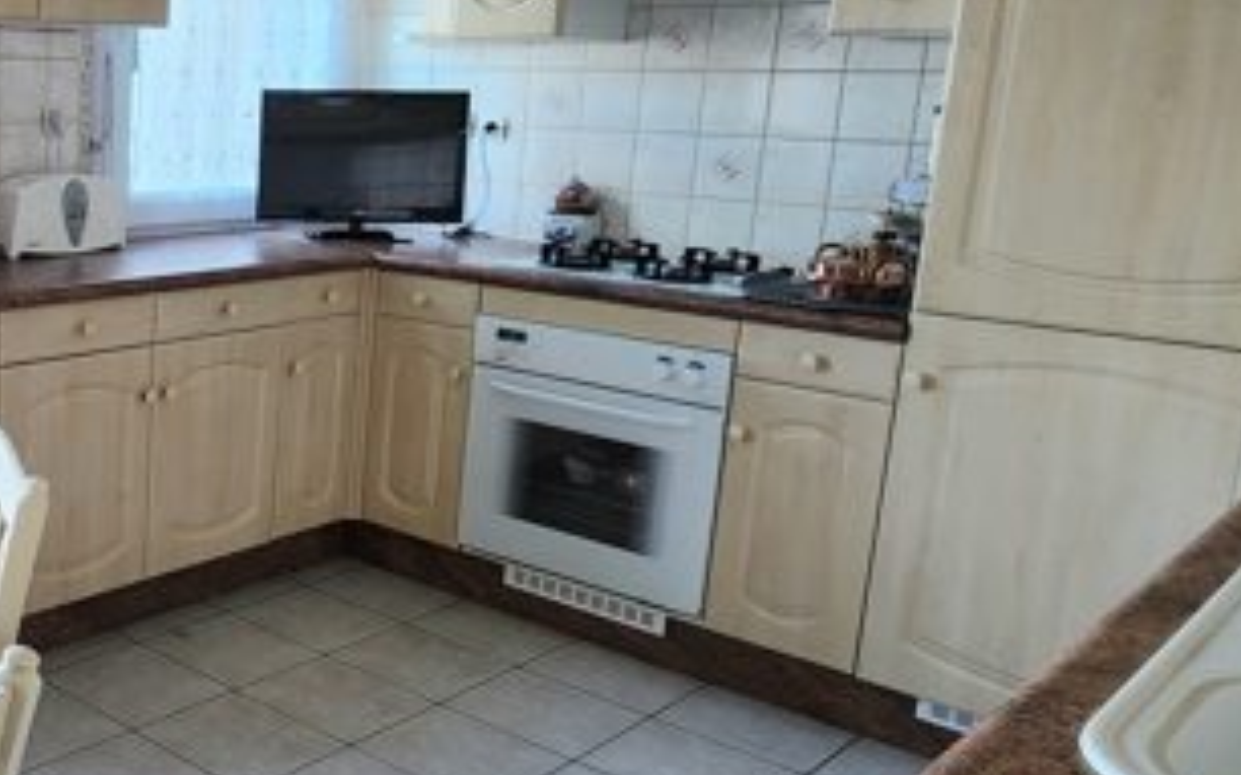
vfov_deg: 35.3
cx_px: 36
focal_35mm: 36
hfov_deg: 46.4
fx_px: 1217
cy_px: 361
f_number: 2.2
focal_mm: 2.2
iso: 64
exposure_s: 1/50.3
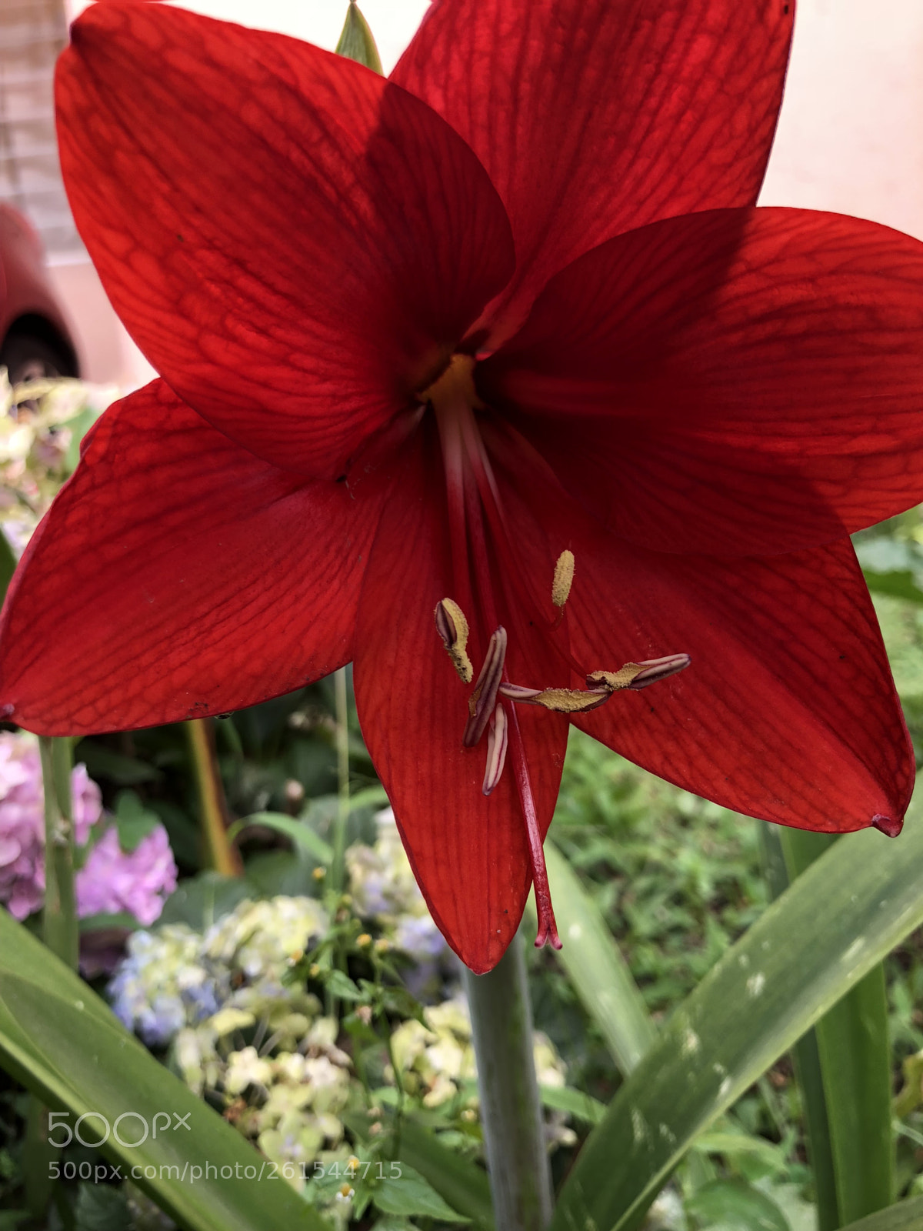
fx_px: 995
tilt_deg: -13.6
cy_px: 616
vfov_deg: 63.4
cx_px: 462
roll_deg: +4.8
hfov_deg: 49.7
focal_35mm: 28
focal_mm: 3.99
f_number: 1.8
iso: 50
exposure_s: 1/120
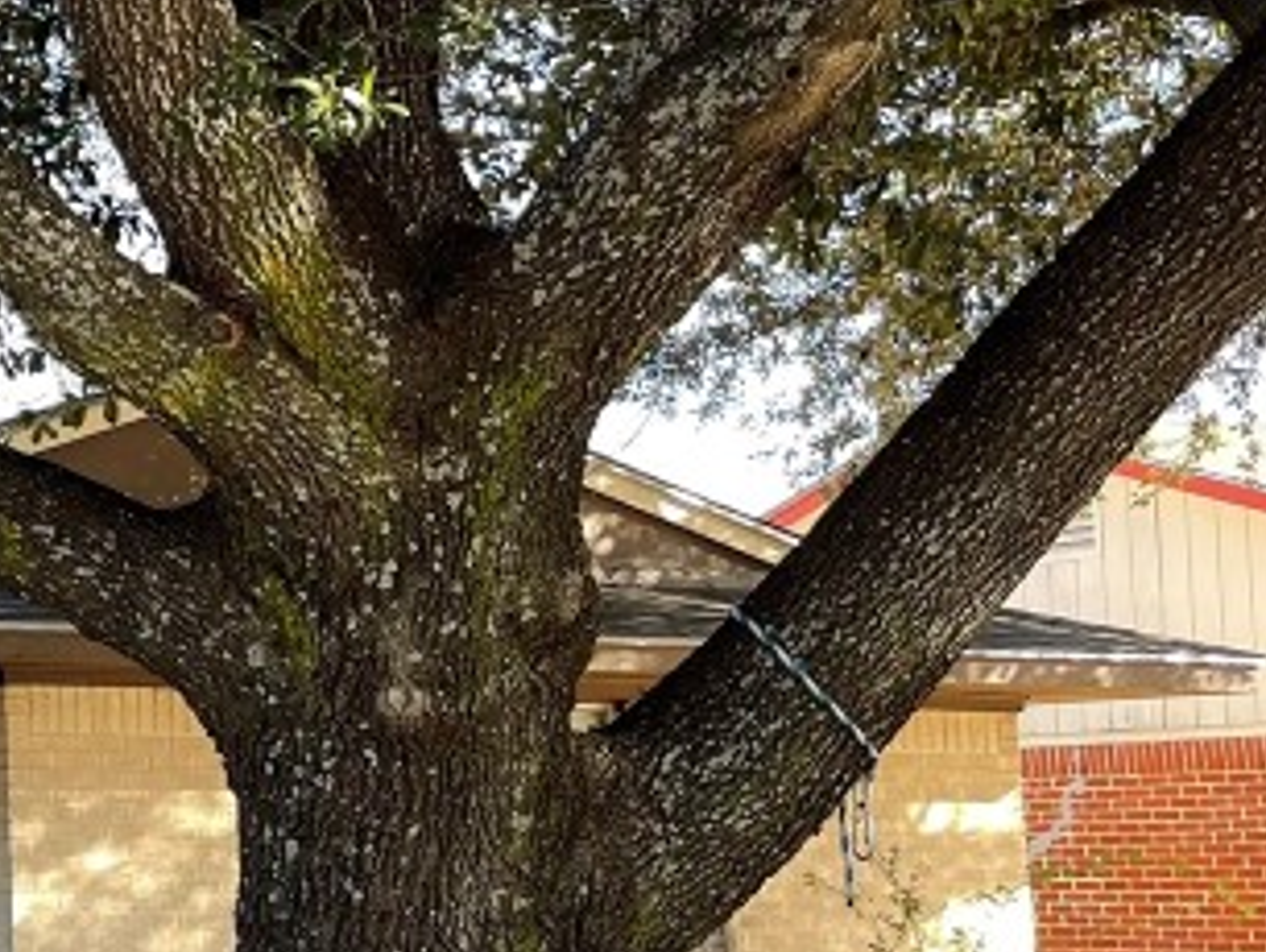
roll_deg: -0.3
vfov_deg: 17.0
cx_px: -645
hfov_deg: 19.5
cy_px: 459
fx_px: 3184
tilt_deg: +5.9
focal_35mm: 87
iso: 32
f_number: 1.6
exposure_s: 1/336
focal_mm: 5.1
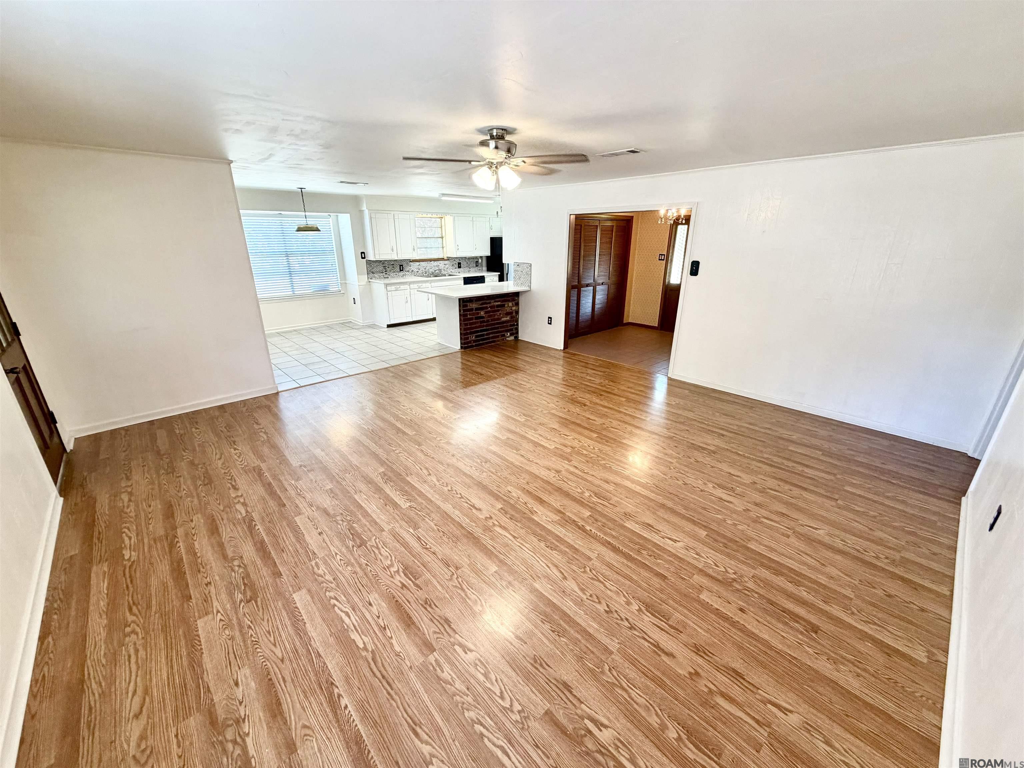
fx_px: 414
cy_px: 384
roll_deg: -0.3
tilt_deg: -19.7
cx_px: 512
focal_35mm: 14
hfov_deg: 102.1
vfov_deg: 85.7
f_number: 2.2
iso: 160
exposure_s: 1/60
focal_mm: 2.22
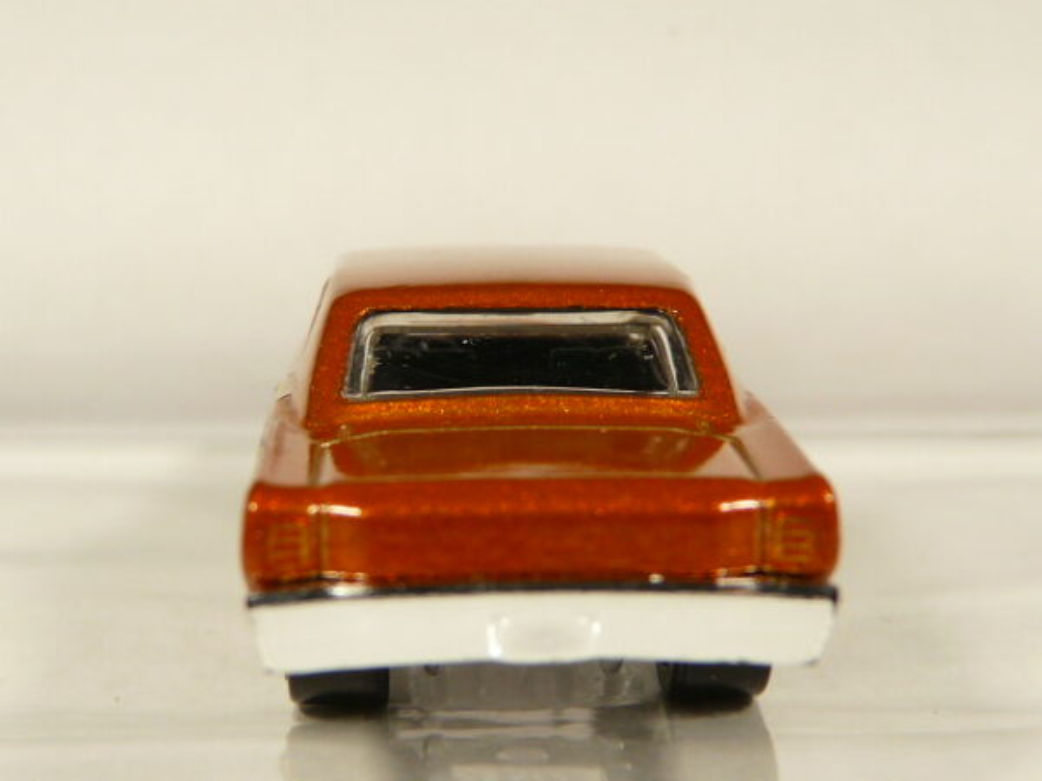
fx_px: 2258
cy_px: 390
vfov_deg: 19.6
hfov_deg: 26.0
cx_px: 521
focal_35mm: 75
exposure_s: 1/80
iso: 100
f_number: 3.2
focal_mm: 7.7
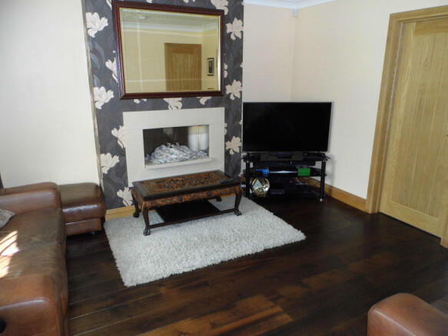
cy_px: 168
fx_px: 323
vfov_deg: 54.9
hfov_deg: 69.4
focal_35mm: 25
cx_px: 224
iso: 200
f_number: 3.1
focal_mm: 4.5
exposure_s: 1/60
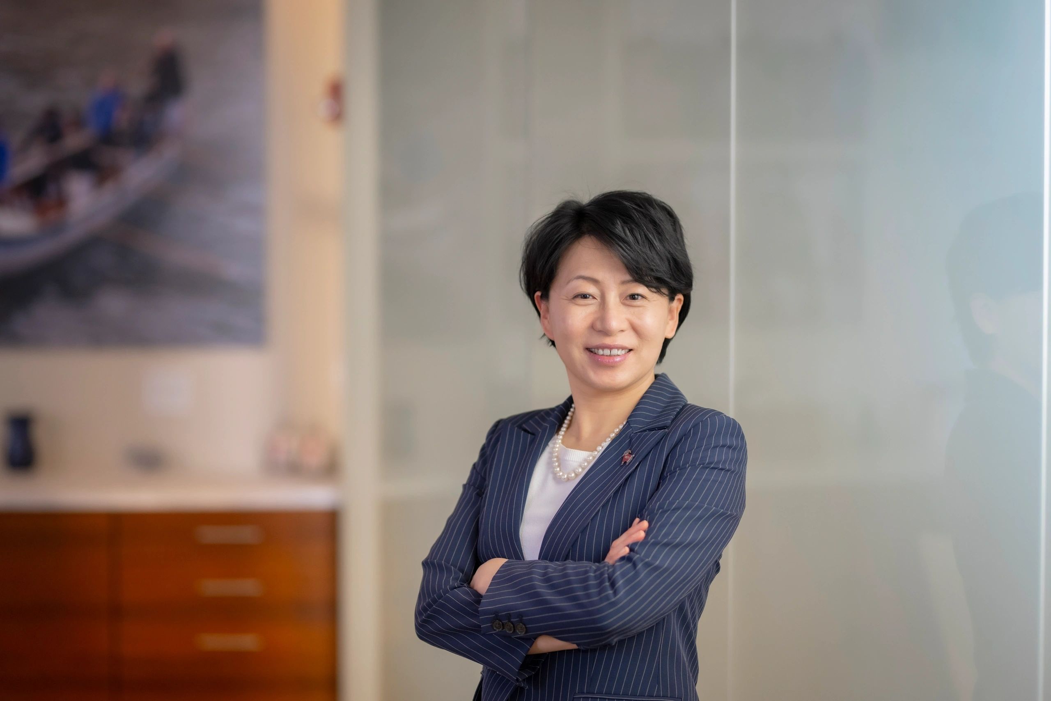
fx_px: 2481
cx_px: 526
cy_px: 350
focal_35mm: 85
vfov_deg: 16.1
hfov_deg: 23.9
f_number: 1.6
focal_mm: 85
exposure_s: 1/200
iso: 1000
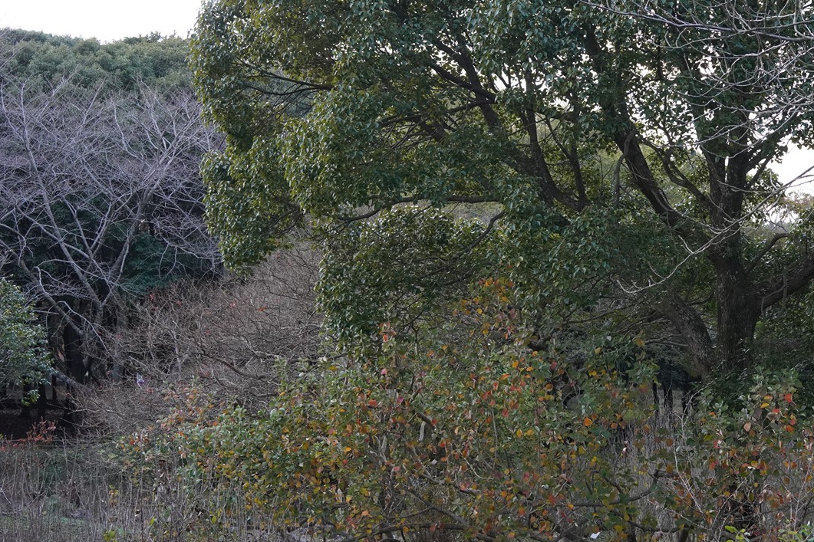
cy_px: 205
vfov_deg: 20.6
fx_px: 1492
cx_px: 629
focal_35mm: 66
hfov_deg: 29.9
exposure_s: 1/100
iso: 1600
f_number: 8
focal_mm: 35
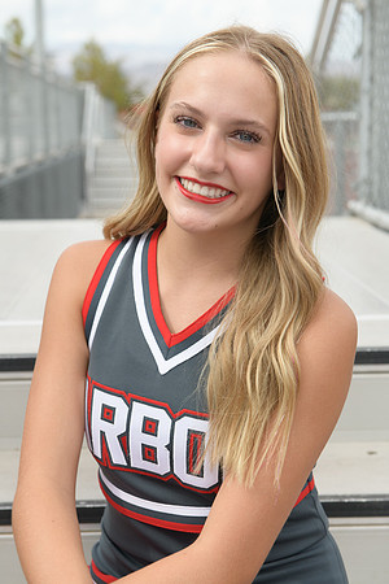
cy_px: 292
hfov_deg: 19.5
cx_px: 194
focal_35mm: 70
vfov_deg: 28.8
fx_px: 1134
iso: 800
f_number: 5.6
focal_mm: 70
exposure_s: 1/1250
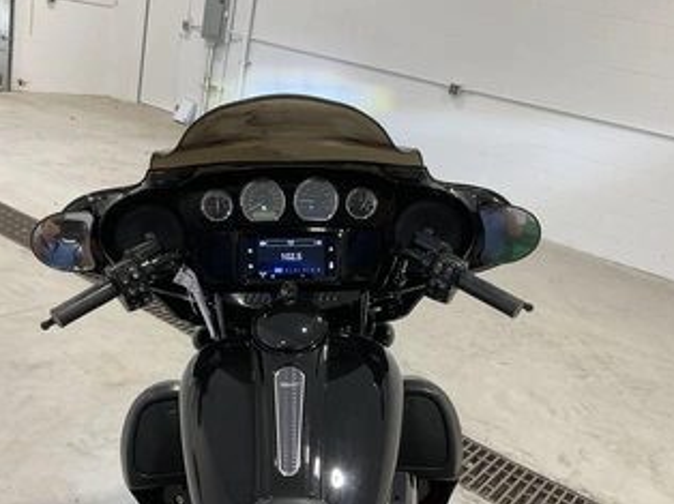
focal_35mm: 37
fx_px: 720
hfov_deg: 50.2
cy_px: 313
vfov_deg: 38.4
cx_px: 324
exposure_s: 1/102
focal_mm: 3
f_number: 1.8
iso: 64
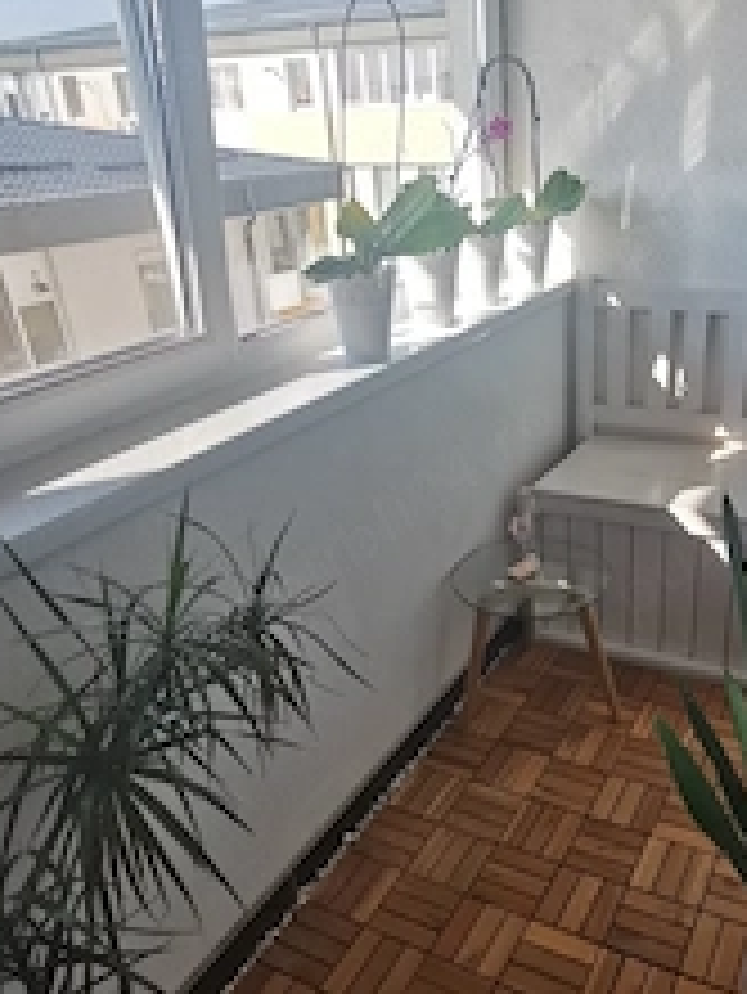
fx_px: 834
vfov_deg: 61.4
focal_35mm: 29
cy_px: 562
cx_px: 500
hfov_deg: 47.5
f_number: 2.2
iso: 50
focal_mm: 2.35
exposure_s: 1/205
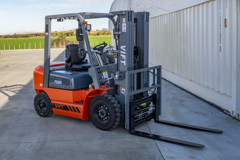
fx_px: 233
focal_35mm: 35
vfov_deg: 37.8
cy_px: 80
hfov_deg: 54.5
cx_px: 120
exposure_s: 1/250
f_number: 5.6
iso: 160
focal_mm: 35
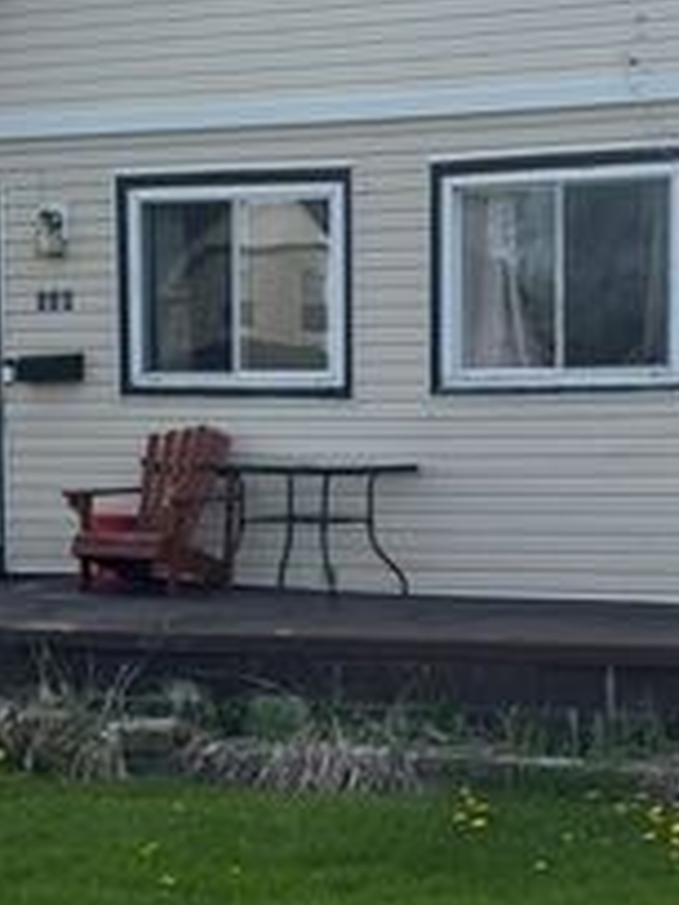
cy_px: 548
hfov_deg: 17.3
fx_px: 2223
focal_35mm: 85
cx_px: 462
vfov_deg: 23.0
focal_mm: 5.96
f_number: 1.6
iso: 50
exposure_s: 1/3311
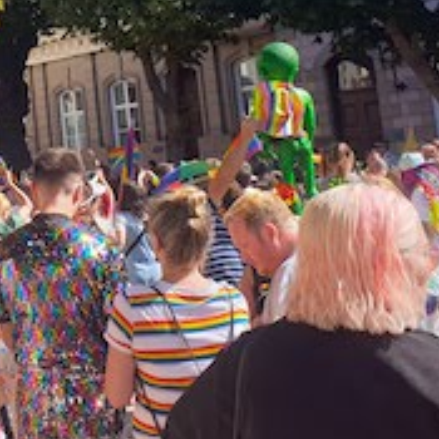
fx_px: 1133
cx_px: -118
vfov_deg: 21.0
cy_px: -30
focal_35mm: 79
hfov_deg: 20.2
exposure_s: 1/927
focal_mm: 4.3
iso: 50
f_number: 2.4
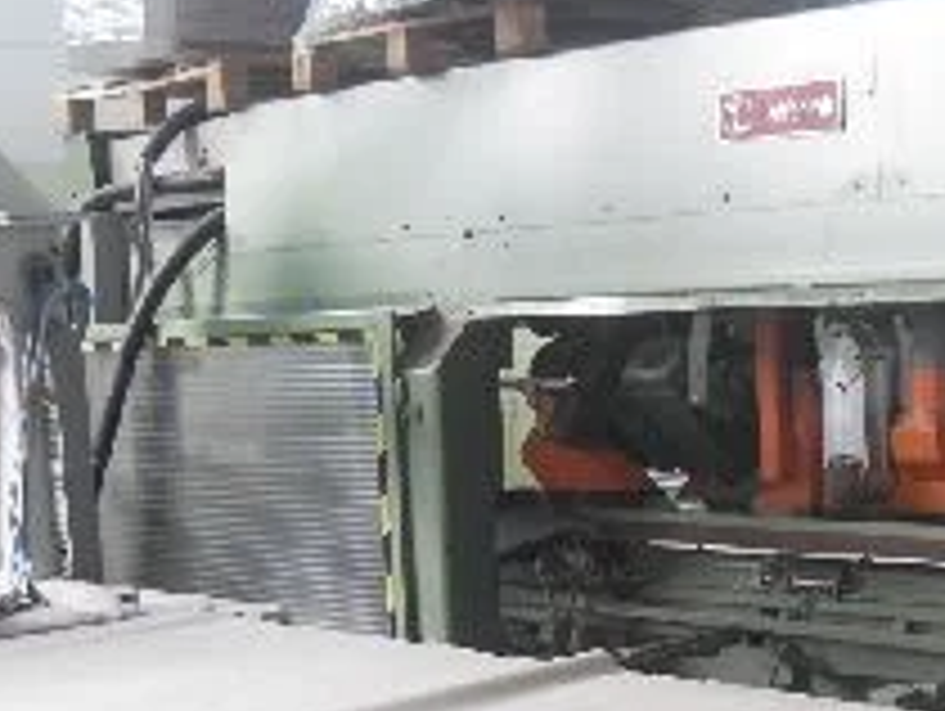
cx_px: 706
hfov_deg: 26.0
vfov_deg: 19.9
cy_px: 493
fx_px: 2022
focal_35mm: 74
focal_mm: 6.3
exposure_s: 1/20
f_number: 2.8
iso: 200
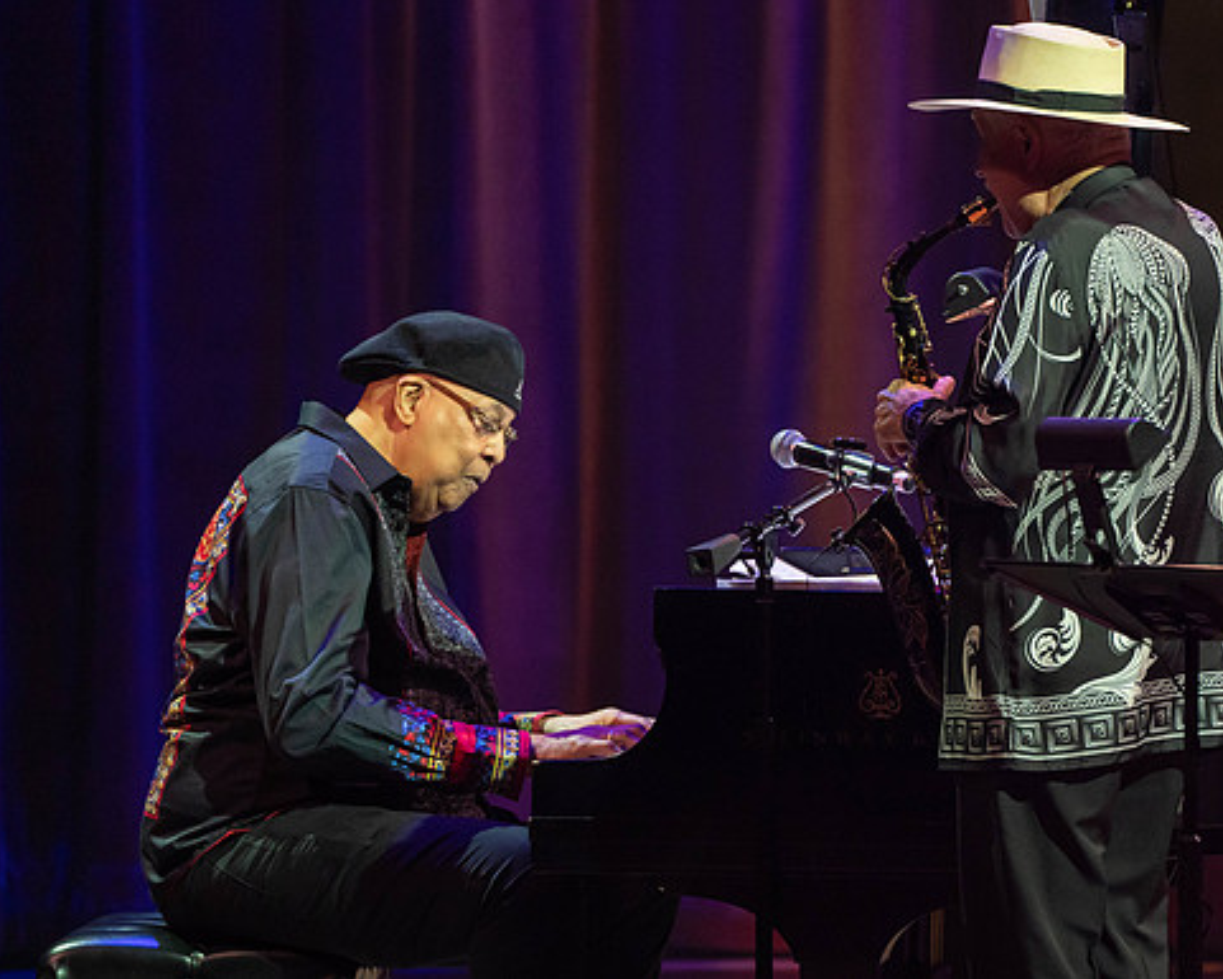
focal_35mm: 502
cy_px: 525
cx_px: 826
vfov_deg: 3.1
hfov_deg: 3.9
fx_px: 18174
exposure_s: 1/250
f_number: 5.6
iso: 3200
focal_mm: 391
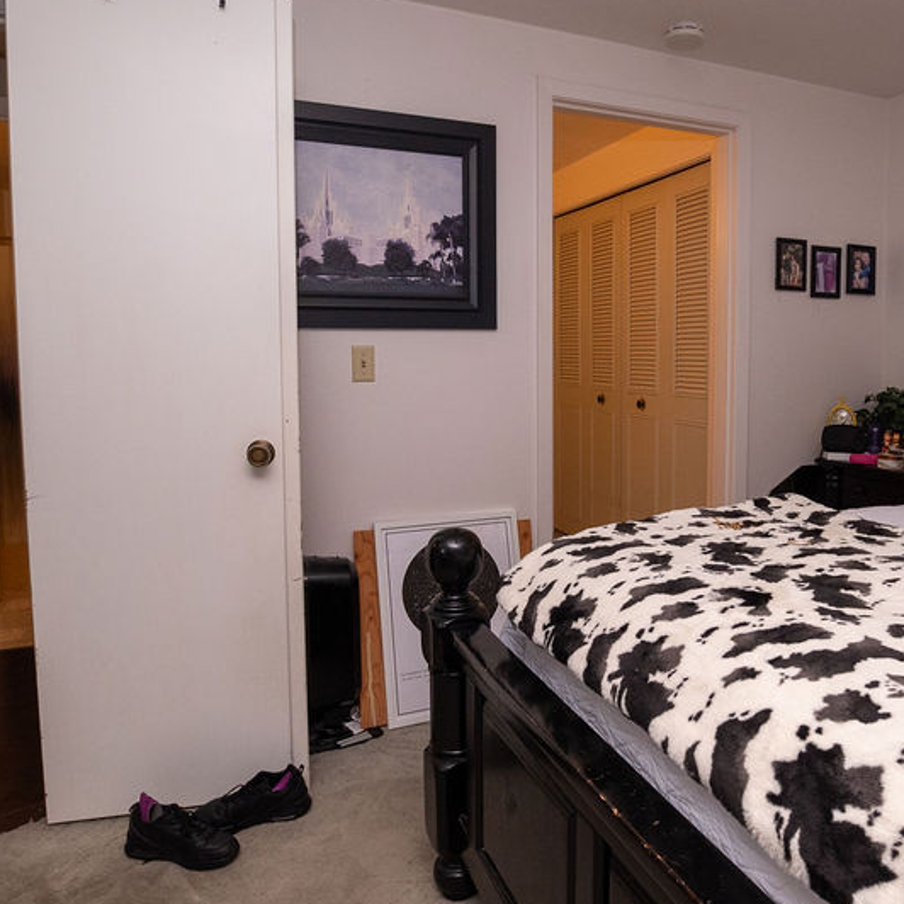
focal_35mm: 25
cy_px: 409
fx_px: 739
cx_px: 593
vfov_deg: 62.8
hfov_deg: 61.6
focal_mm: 10
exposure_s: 1/200
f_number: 5
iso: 1000
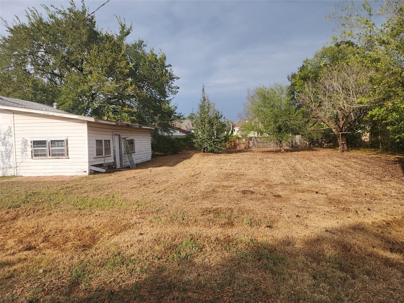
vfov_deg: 58.9
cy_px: 152
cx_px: 202
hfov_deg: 73.9
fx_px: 268
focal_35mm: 23
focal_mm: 6.4
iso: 12
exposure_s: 1/746
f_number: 1.8
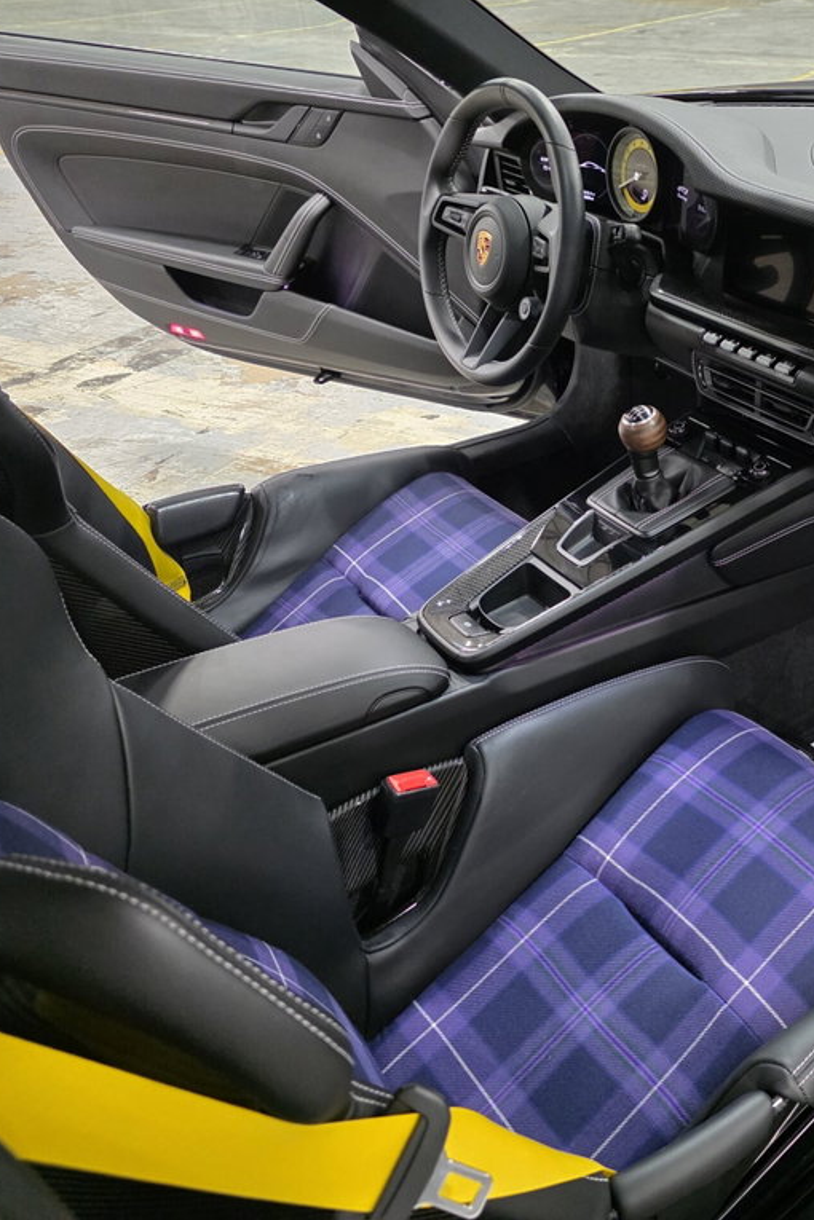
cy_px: 609
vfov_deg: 58.7
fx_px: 1085
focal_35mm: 32
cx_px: 717
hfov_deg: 38.6
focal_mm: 6.3
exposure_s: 1/120
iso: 1600
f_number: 1.7
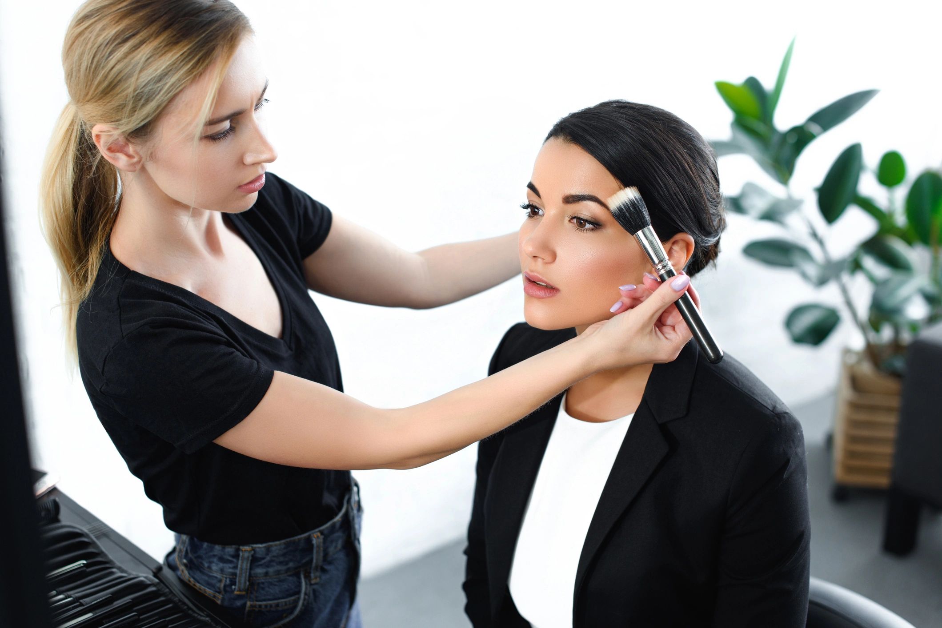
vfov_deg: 27.0
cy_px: 314
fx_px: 1309
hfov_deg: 39.6
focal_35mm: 50
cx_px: 471
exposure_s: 1/200
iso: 160
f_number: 3.2
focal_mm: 50
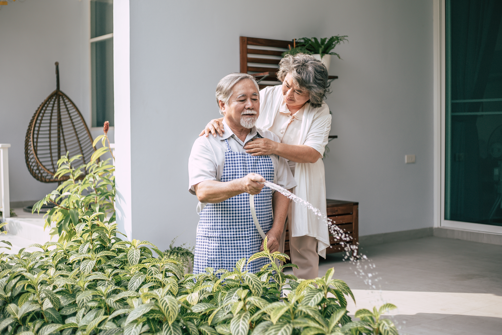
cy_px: 168
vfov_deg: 27.0
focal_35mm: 50
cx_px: 251
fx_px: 697
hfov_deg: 39.6
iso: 320
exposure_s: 1/2000
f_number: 2.5
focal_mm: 50
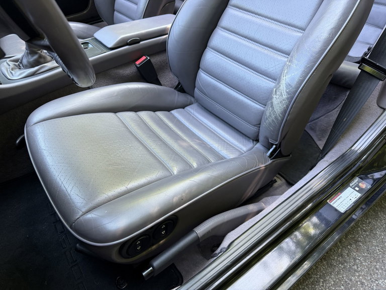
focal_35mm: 24
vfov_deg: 56.8
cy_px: 145
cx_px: 193
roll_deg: +0.8
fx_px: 268
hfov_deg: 71.6
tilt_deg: -42.4
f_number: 1.78
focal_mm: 6.76
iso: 200
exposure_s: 1/97
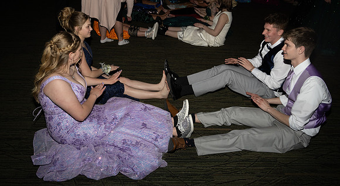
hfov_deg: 63.5
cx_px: 170
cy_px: 86
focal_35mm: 31
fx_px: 275
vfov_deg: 37.5
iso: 500
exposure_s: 1/200
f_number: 4
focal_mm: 24
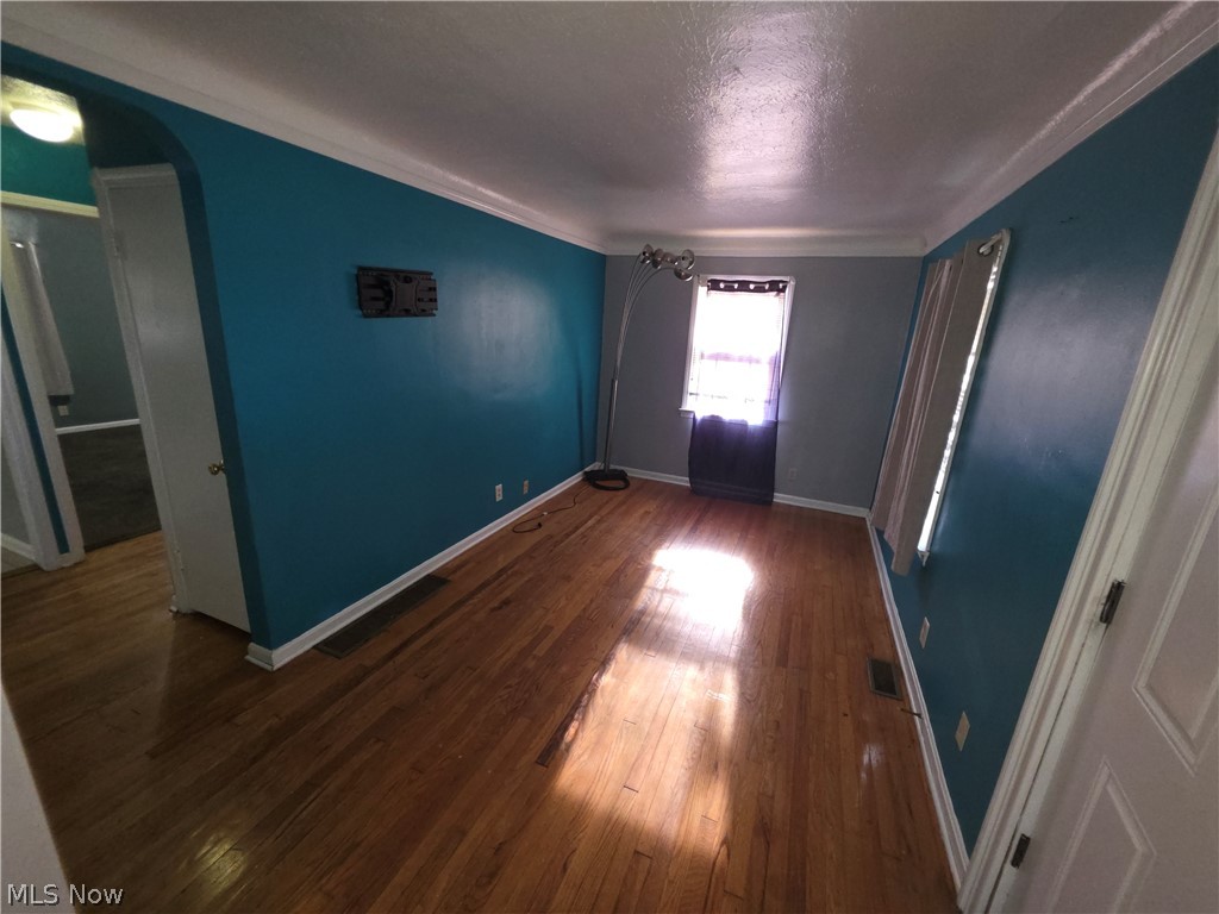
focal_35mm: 13
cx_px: 610
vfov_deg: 89.9
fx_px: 458
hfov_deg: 106.2
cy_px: 457
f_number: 1.9
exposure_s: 1/60
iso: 320
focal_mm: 2.2
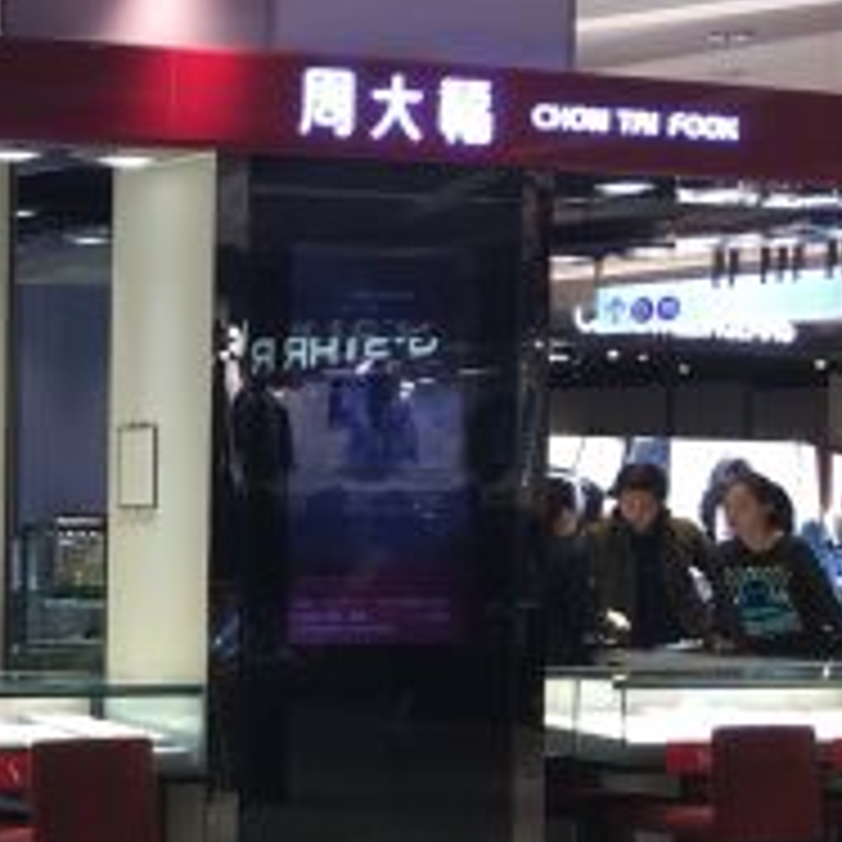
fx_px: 2642
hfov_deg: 15.4
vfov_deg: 18.1
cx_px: -711
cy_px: 565
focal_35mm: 96
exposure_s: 1/50
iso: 25
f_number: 2.2
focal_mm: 4.15
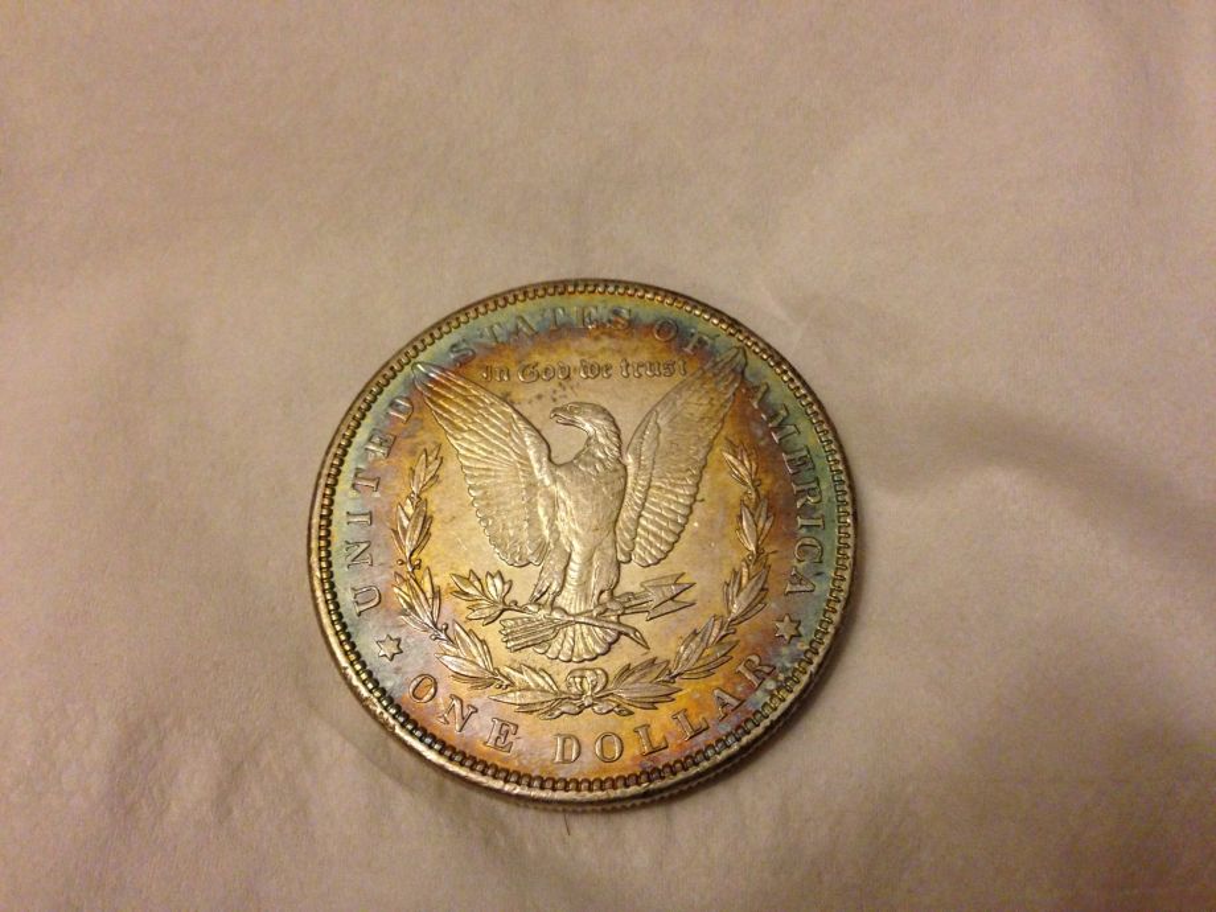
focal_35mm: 33
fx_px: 1159
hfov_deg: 55.4
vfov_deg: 42.9
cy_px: 456
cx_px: 608
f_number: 2.4
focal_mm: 4.13
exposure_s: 1/20
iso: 320
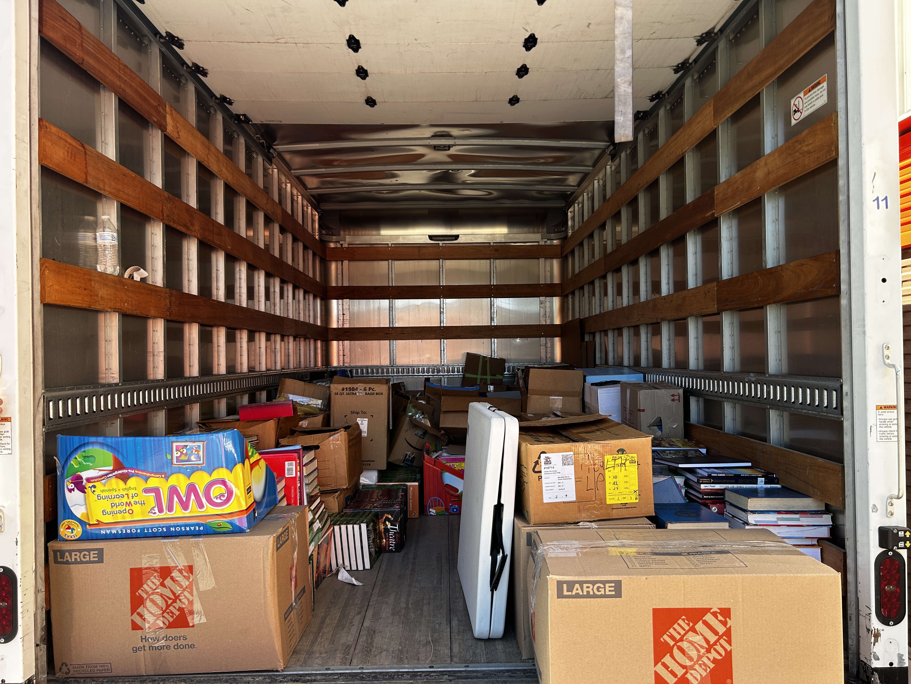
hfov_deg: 67.3
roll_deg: +0.1
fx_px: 684
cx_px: 456
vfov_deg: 53.1
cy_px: 342
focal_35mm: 26
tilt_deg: +0.2
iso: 50
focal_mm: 5.7
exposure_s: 1/360
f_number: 1.5
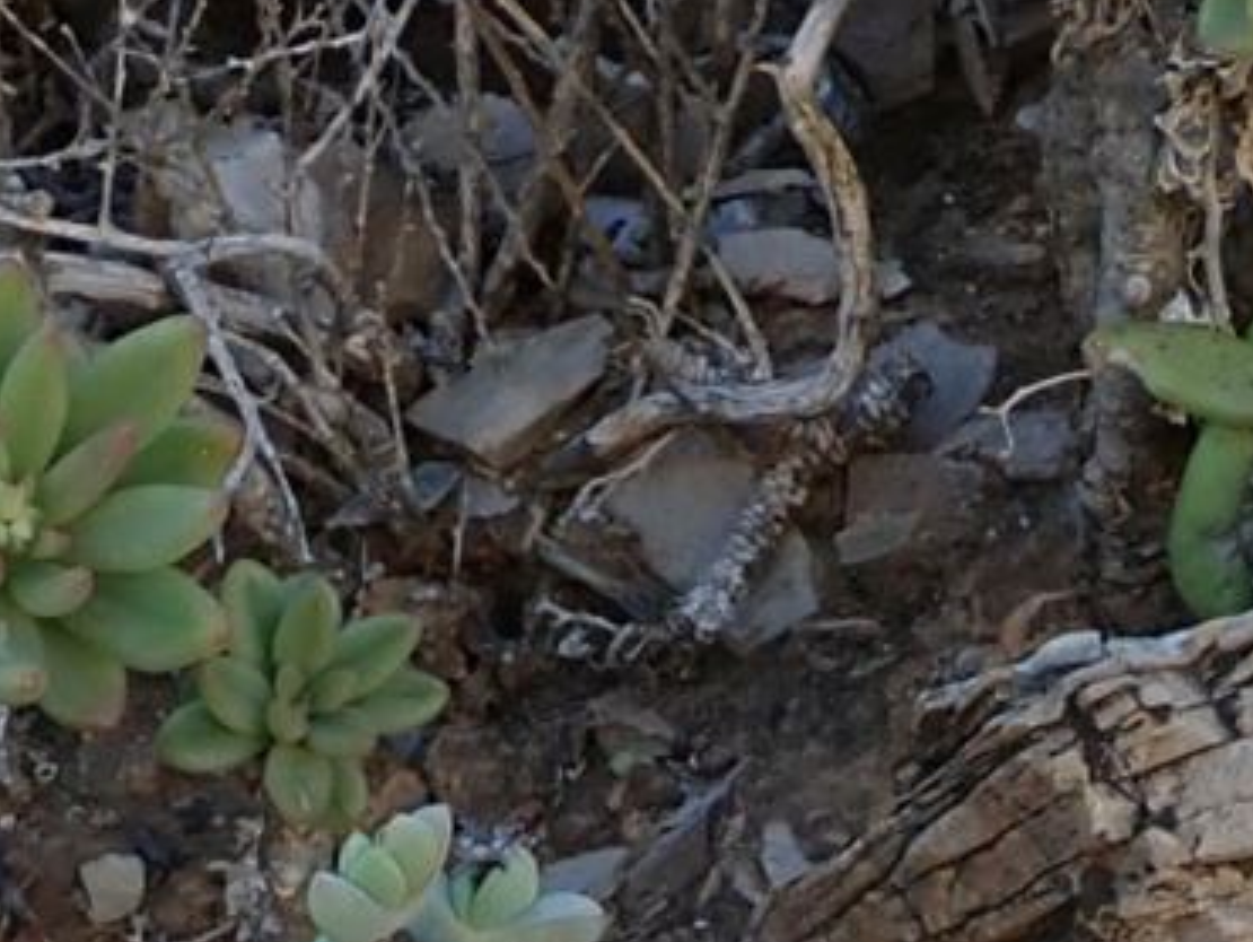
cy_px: 2074
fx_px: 5868
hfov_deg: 11.8
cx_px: -471
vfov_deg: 8.5
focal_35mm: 162
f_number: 3.2
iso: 100
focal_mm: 5.5
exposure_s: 1/160
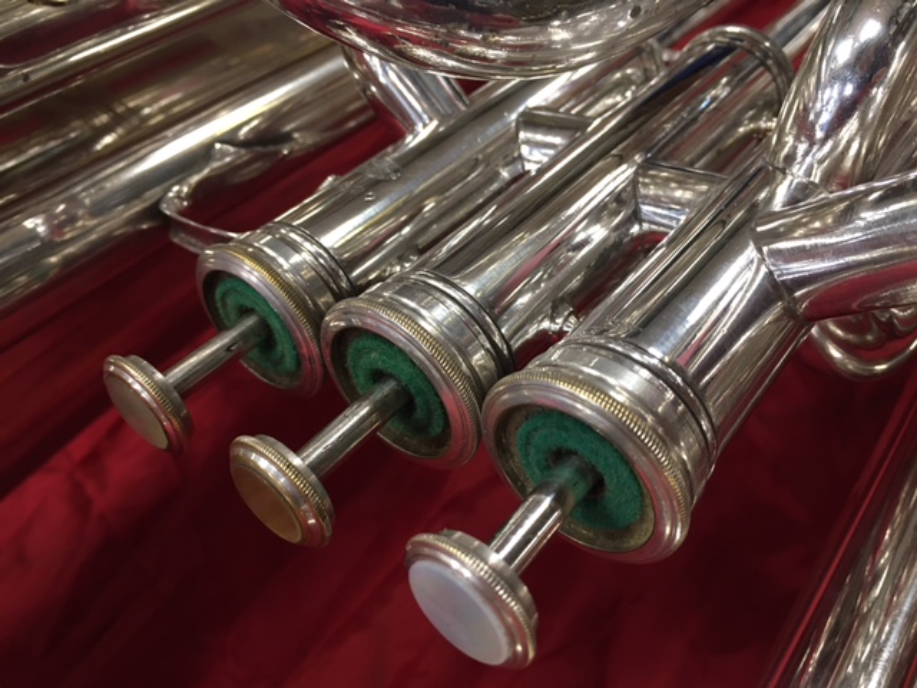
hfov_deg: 61.7
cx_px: 458
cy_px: 344
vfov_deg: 48.2
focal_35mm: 29
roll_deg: +24.5
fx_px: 768
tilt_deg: -42.9
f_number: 2.2
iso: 125
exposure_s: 1/33
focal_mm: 4.15
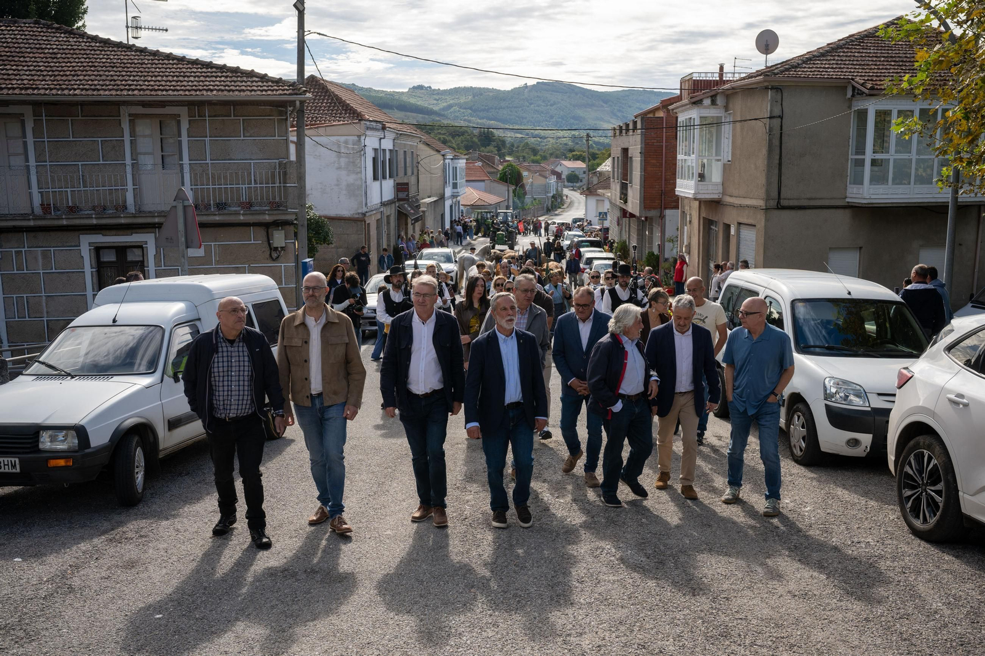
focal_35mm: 36
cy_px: 328
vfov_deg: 37.3
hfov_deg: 53.7
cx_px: 492
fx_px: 972
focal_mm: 35
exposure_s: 1/400
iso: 100
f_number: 5.6
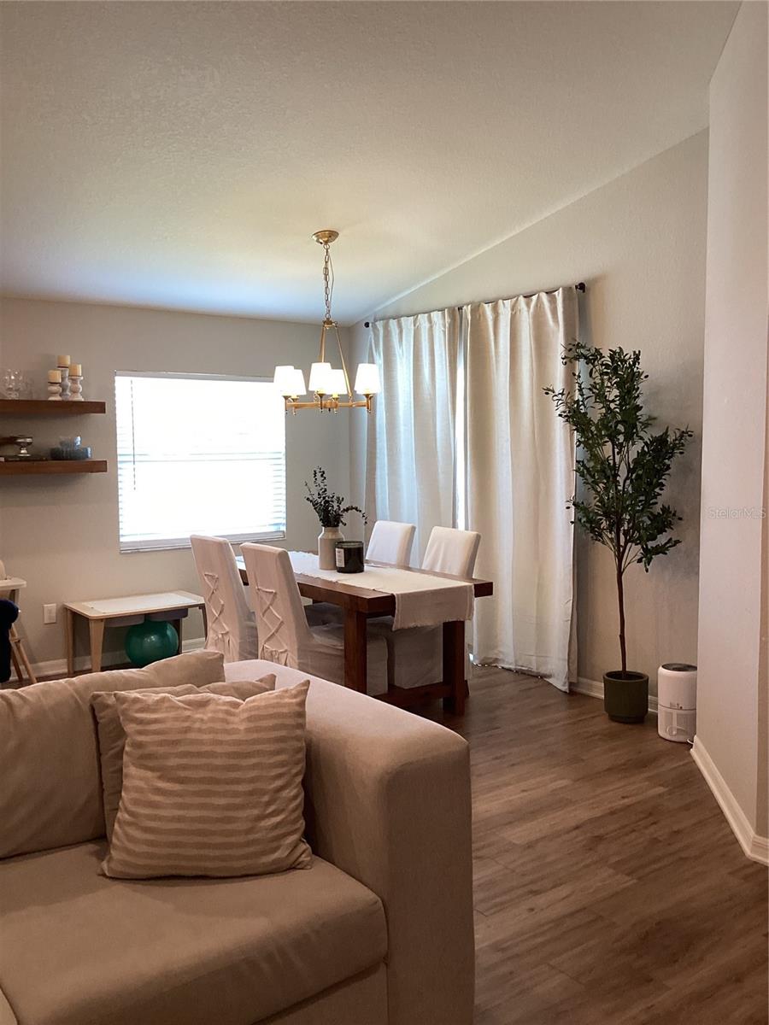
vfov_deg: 58.4
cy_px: 512
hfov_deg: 45.4
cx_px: 384
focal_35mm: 31
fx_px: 918
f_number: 2.4
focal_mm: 3.3
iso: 100
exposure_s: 1/60
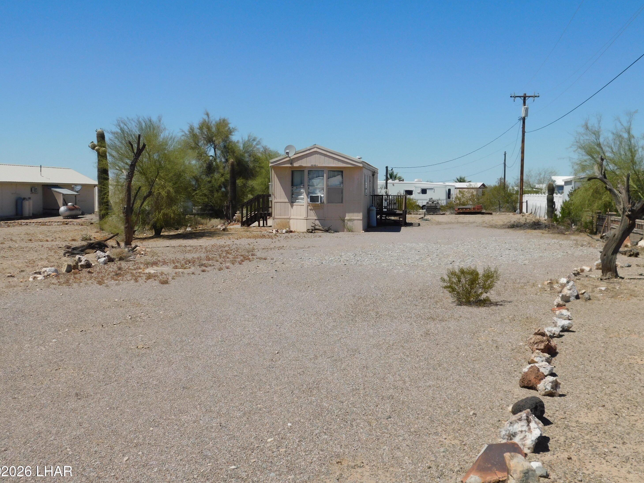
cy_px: 246
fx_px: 688
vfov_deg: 38.7
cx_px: 320
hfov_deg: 50.1
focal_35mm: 37
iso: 125
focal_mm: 6.3
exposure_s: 1/640
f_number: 7
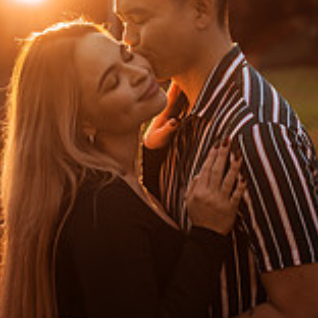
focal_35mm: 86
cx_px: 169
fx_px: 894
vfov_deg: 19.8
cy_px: 37
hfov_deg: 20.2
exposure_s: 1/400
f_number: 1.8
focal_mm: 35
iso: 100
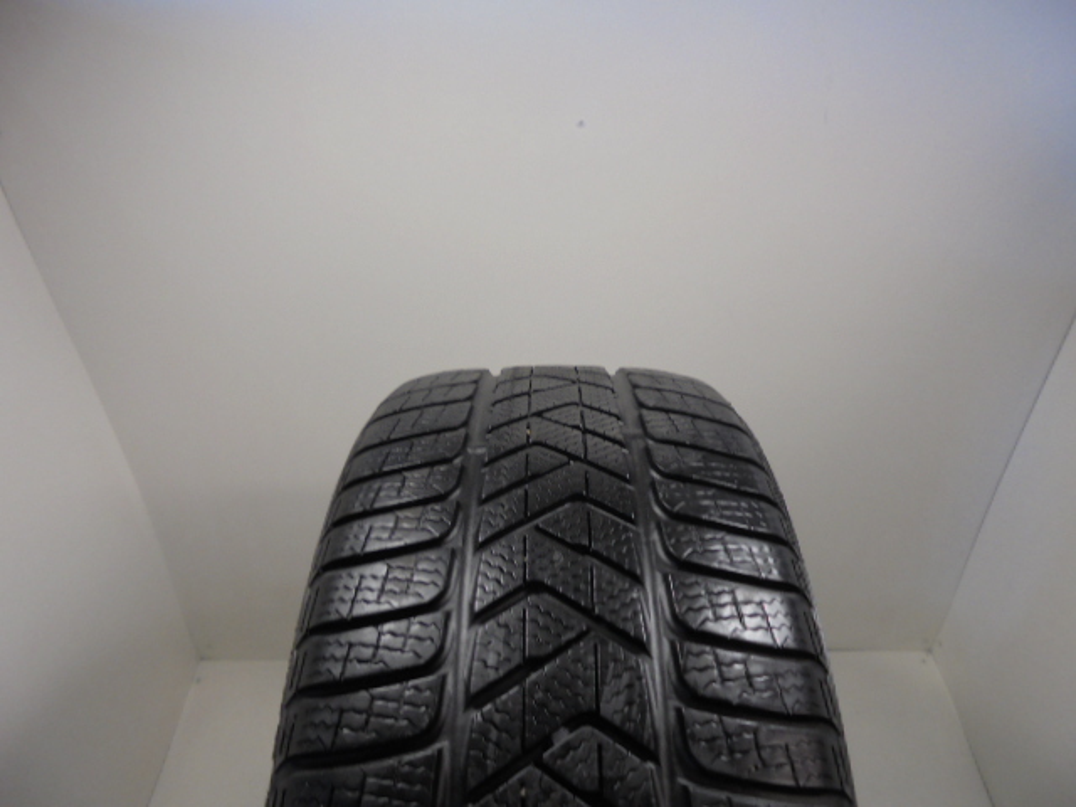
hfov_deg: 67.3
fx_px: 808
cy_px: 404
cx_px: 538
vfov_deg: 53.1
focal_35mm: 26
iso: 100
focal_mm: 4.6
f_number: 3.5
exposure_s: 1/40
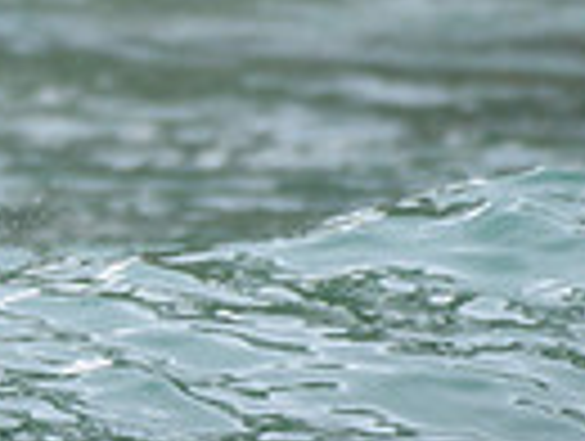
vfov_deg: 0.6
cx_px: -438
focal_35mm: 2628
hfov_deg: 0.8
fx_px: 44495
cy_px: -34
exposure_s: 1/1250
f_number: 5.6
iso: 500
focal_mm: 500
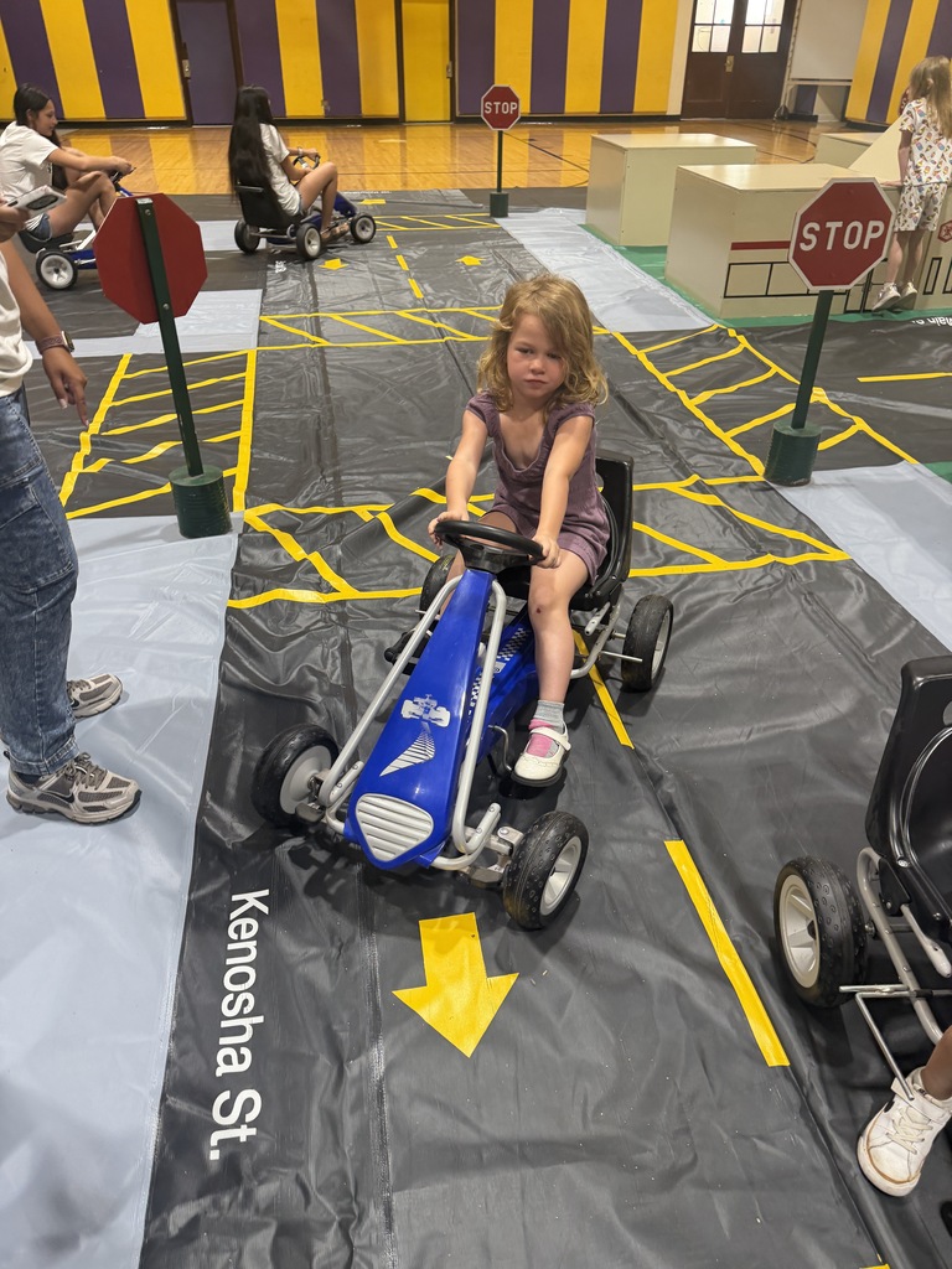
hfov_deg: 56.8
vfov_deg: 71.6
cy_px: 634
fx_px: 880
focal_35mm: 24
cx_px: 476
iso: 200
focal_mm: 6.76
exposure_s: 1/120
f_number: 1.78
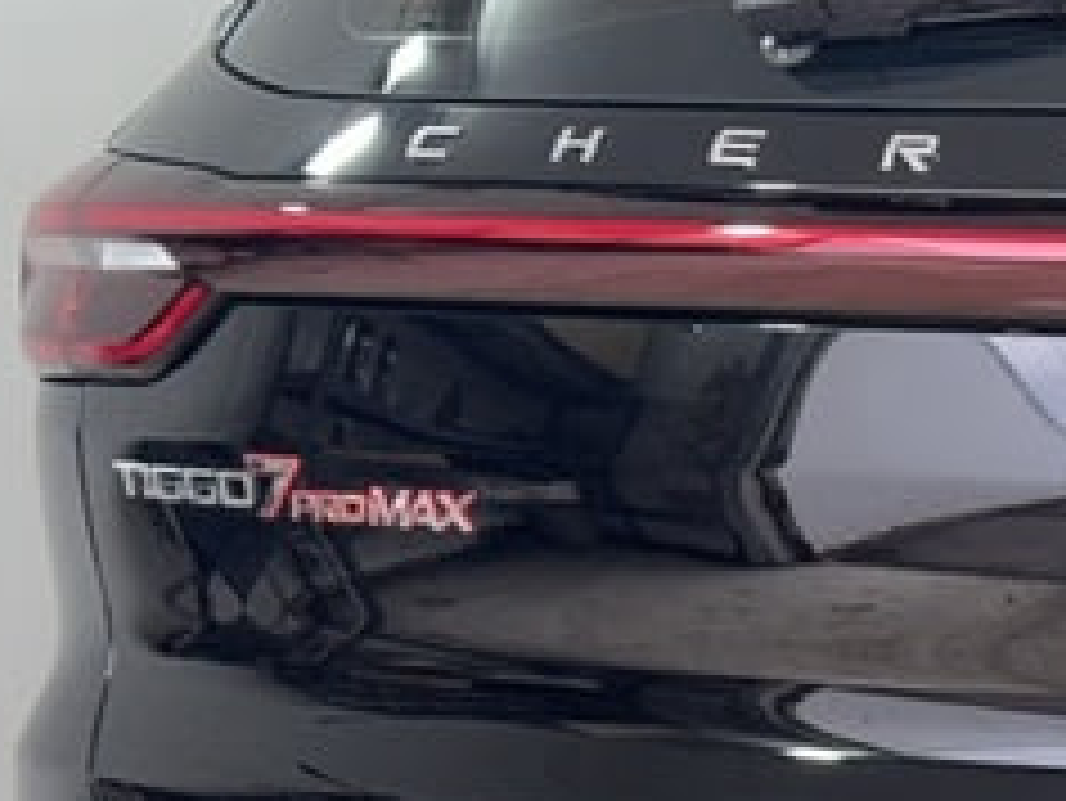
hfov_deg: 10.4
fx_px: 5608
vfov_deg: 8.2
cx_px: 1777
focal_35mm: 182
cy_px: 497
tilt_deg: -8.8
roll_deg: -0.8
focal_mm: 6.76
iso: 50
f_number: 1.78
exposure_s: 1/121
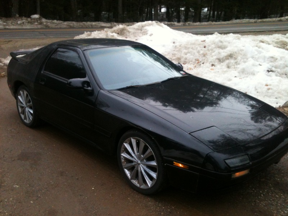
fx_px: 291
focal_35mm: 35
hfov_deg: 52.6
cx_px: 144
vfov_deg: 40.7
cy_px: 108
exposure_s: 1/120
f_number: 2.8
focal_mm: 3.85
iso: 125
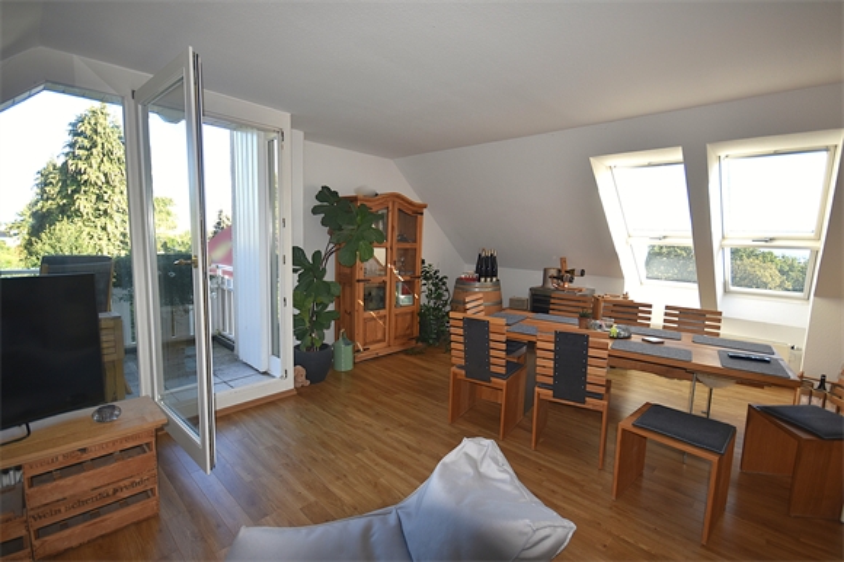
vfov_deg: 77.3
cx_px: 422
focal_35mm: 15
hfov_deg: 100.4
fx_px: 351
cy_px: 281
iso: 200
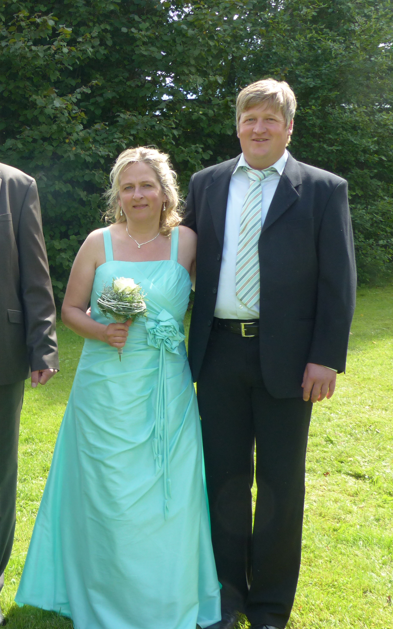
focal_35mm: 57
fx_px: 977
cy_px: 317
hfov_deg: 22.2
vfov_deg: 35.7
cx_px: 34
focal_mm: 7.1
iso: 100
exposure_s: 1/200
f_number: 4
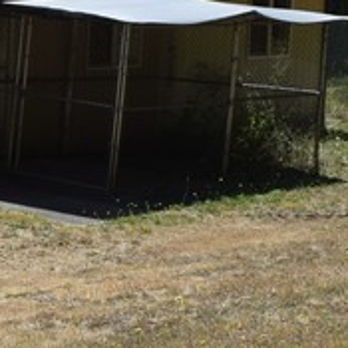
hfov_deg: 11.2
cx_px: -329
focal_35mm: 142
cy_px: 110
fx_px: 1615
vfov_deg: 12.3
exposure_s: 1/320
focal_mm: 18
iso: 200
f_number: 9
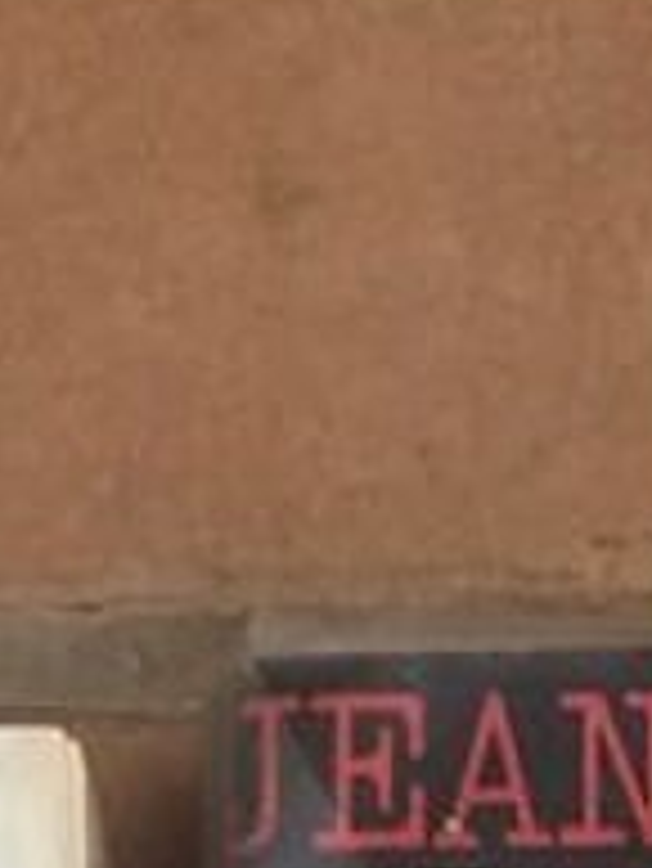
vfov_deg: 8.1
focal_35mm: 200
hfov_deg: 7.4
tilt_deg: -88.2
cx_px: 805
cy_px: 2786
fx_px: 5017
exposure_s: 1/977
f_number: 2.2
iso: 32
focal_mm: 4.15
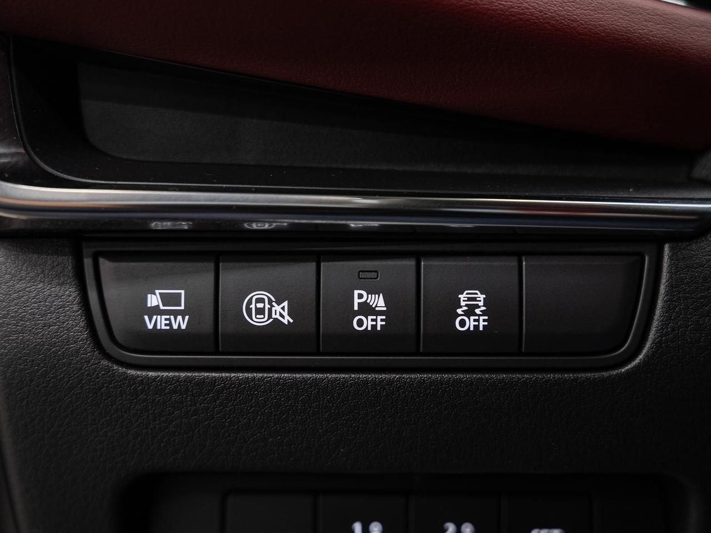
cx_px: 348
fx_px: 1059
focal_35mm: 52
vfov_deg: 28.2
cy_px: 306
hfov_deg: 37.1
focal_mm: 40.4
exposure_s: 1/40
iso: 1000
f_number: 3.5
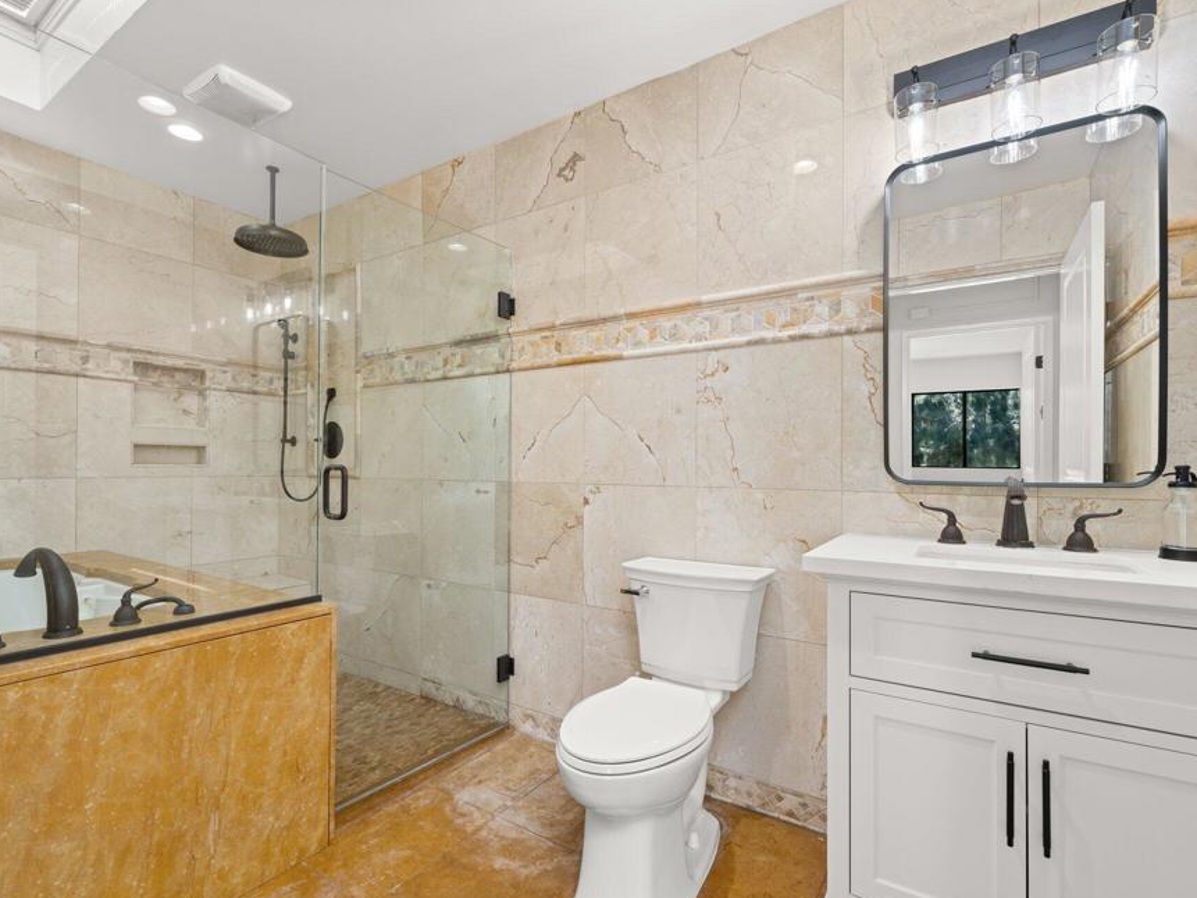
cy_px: 470
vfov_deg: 78.1
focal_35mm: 16
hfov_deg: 94.5
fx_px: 553
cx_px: 596
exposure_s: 1/2.5
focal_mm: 14
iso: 400
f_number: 7.1
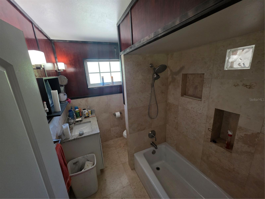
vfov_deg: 89.9
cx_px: 132
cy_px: 100
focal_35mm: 13
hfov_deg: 106.2
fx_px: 100
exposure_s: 1/60
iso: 500
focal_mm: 2.2
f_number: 1.9
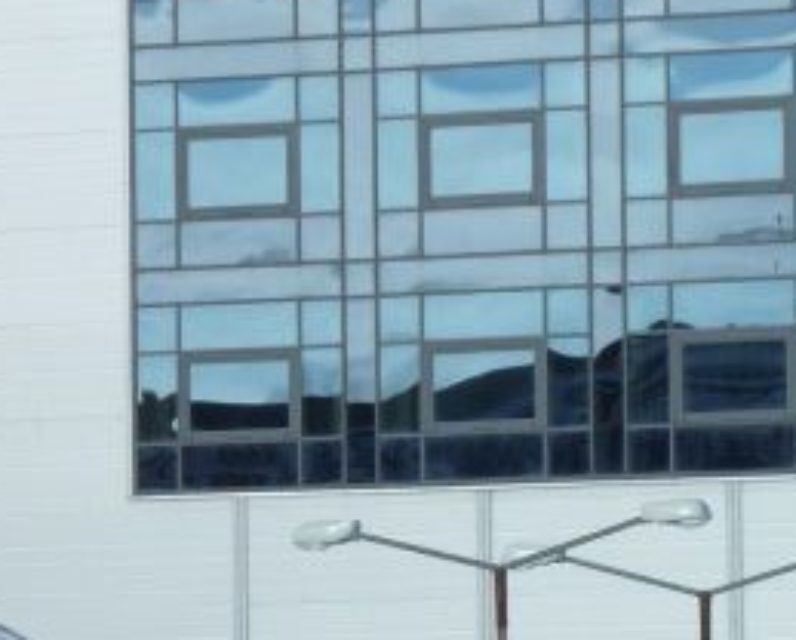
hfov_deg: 6.2
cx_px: 670
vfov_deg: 4.9
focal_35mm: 313
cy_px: 778
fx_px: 7385
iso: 125
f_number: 5.6
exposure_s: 1/800
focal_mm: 17
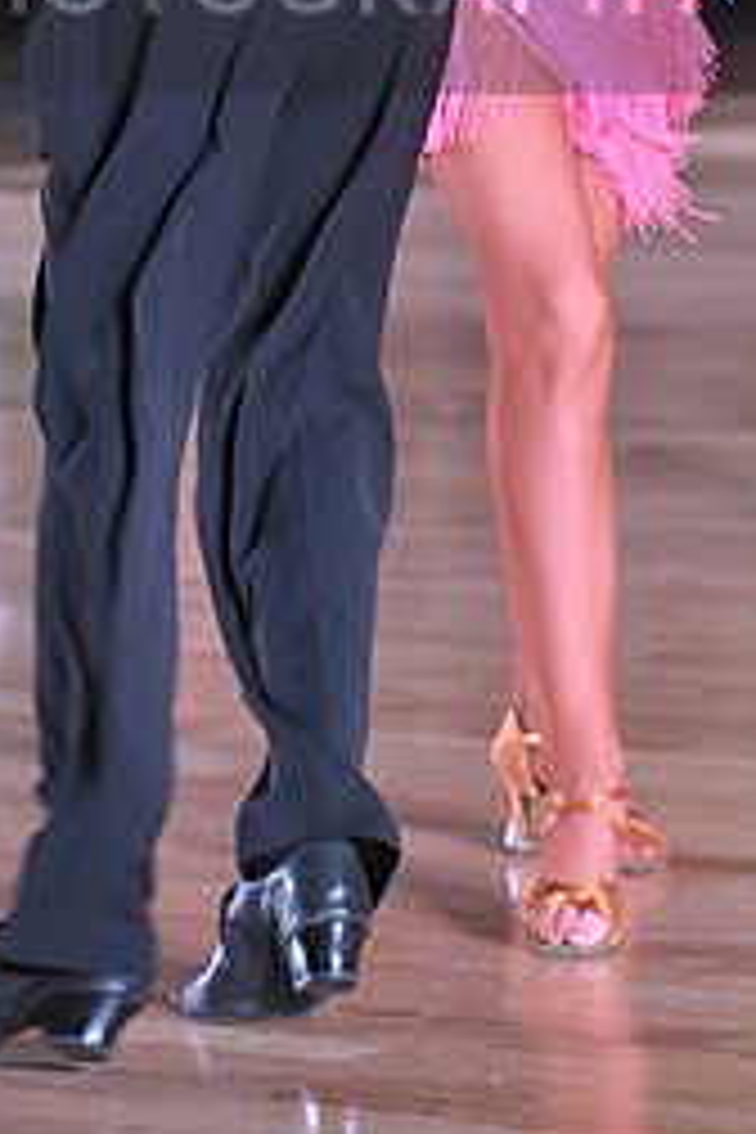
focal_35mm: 235
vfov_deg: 8.7
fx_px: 7402
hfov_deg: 5.8
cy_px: -54
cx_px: 169
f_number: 5
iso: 5000
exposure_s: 1/400
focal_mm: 102
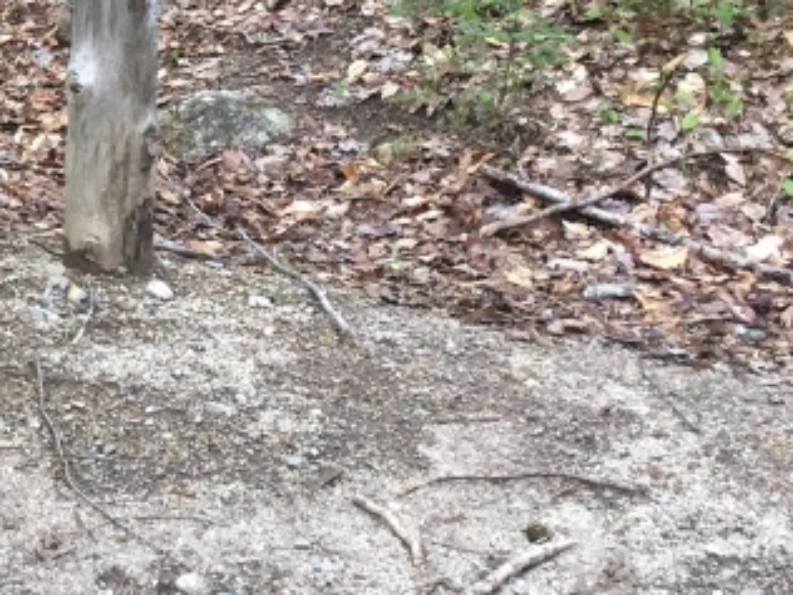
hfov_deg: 19.5
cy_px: -251
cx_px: -193
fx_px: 2153
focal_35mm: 94
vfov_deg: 14.8
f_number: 2.2
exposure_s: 1/30
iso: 32
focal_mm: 4.15
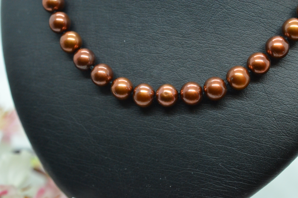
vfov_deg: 22.5
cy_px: 99
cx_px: 149
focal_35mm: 60
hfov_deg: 33.5
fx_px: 496
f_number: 6.3
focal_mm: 40
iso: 4000
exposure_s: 1/640
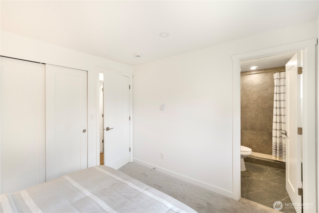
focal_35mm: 15
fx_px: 133
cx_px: 160
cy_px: 106
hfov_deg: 100.4
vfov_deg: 77.3
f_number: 10
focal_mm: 10
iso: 250
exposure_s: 1/30
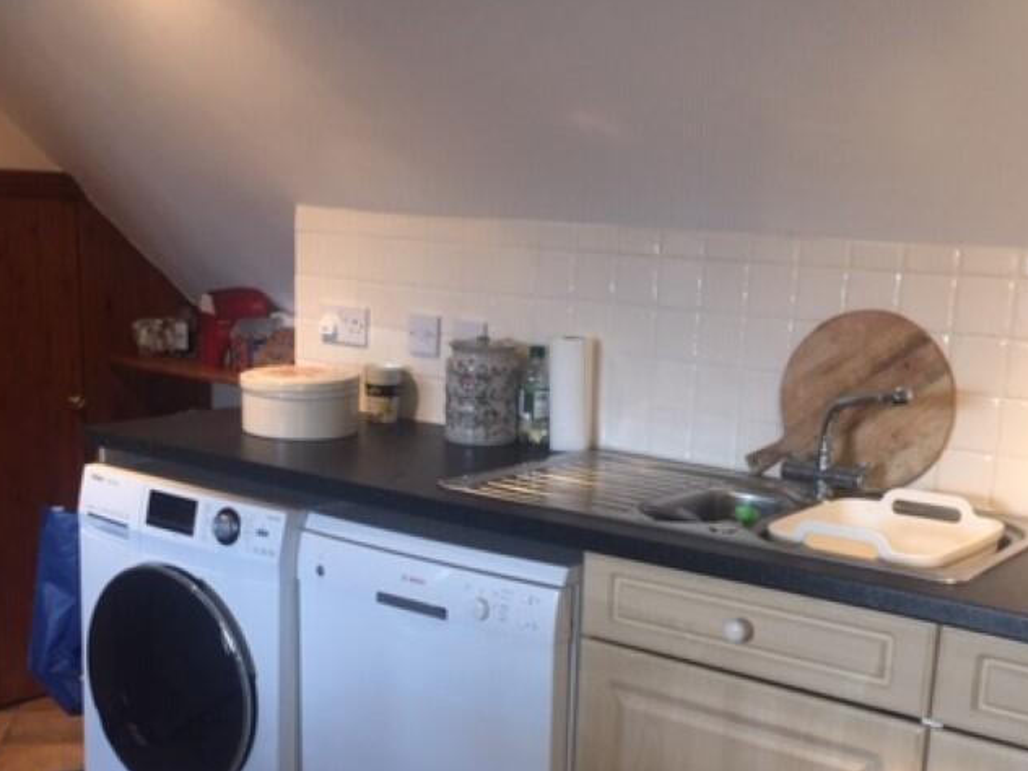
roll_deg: -2.1
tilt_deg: -15.8
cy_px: 540
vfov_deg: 30.5
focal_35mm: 47
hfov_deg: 40.4
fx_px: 1396
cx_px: 527
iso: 32
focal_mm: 4.15
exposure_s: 1/33
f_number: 2.2
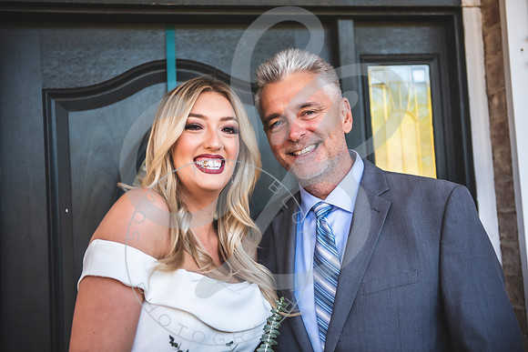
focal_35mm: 56
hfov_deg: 35.6
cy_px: 176
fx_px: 821
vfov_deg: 24.2
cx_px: 264
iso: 100
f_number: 2.8
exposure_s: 1/125
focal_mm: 56
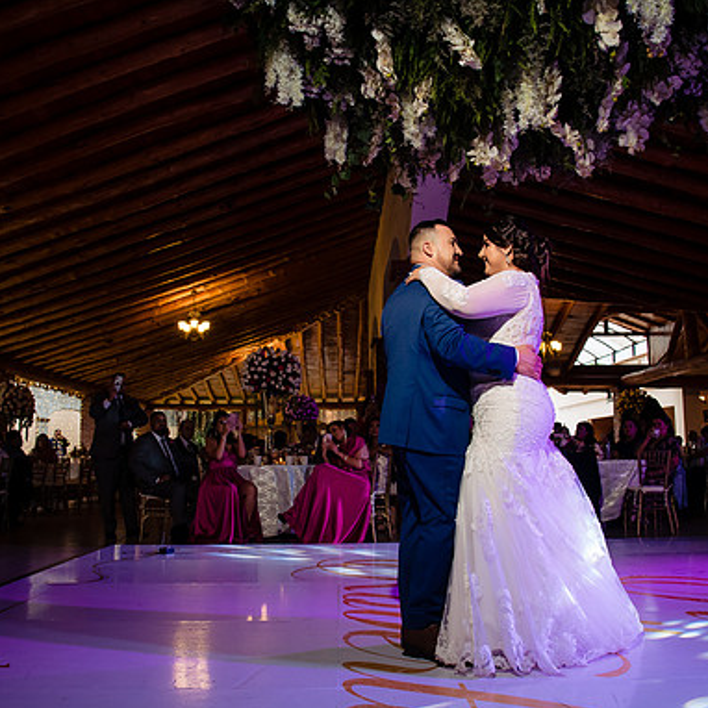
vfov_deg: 52.5
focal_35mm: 31
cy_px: 357
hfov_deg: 52.5
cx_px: 354
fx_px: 717
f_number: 8
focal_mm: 24
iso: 2000
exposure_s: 1/100
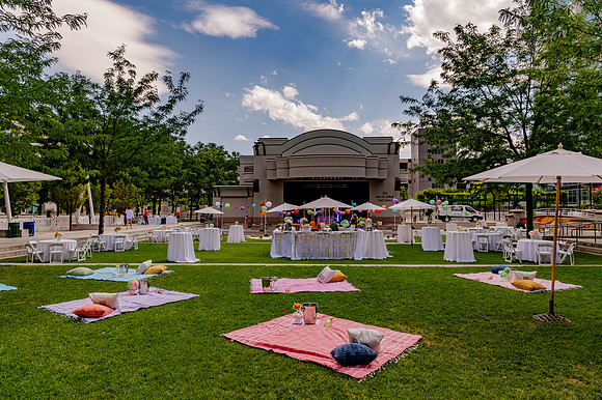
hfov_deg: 73.8
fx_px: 401
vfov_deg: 53.1
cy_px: 200
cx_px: 301
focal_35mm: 24
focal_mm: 24
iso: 320
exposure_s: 1/640
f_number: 8
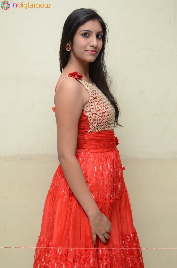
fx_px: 500
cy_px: 134
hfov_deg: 20.1
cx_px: 88
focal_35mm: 68
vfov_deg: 29.9
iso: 2500
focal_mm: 45
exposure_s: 1/125
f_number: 5.6
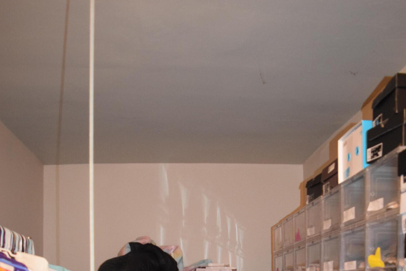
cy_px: 303
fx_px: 462
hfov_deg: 47.4
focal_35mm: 41
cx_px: 205
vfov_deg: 29.2
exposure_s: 1/60
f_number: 3.5
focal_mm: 18
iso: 3200
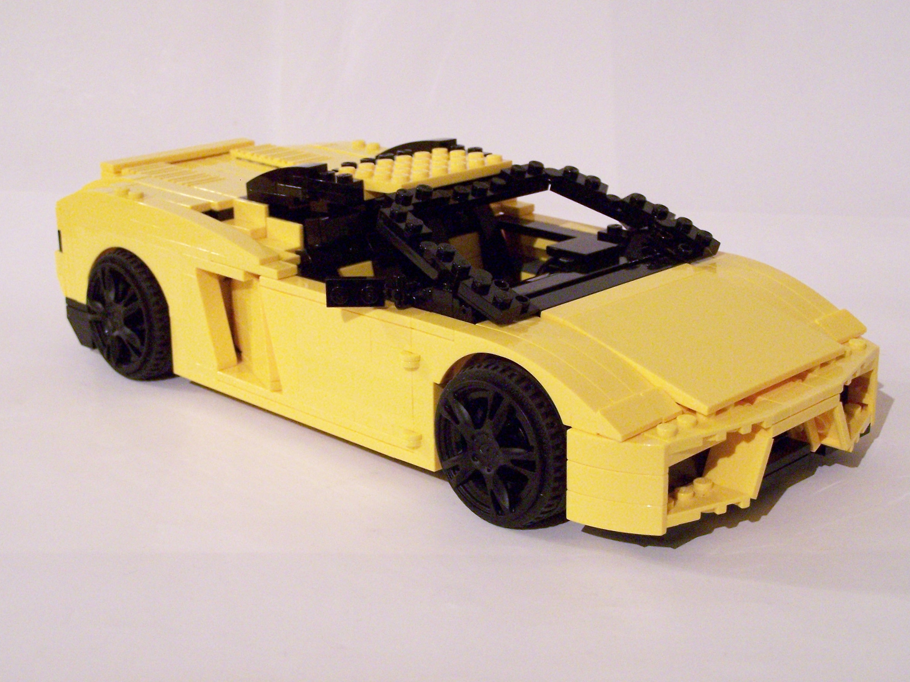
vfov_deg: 24.0
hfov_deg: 31.7
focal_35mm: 61
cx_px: 468
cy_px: 312
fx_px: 1604
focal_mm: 9.3
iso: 400
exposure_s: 1/8
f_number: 3.1
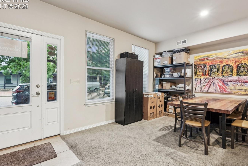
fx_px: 117
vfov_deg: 70.4
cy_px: 83
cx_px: 122
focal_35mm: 17
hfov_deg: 93.3
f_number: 8
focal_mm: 14
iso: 400
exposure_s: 1/1.25
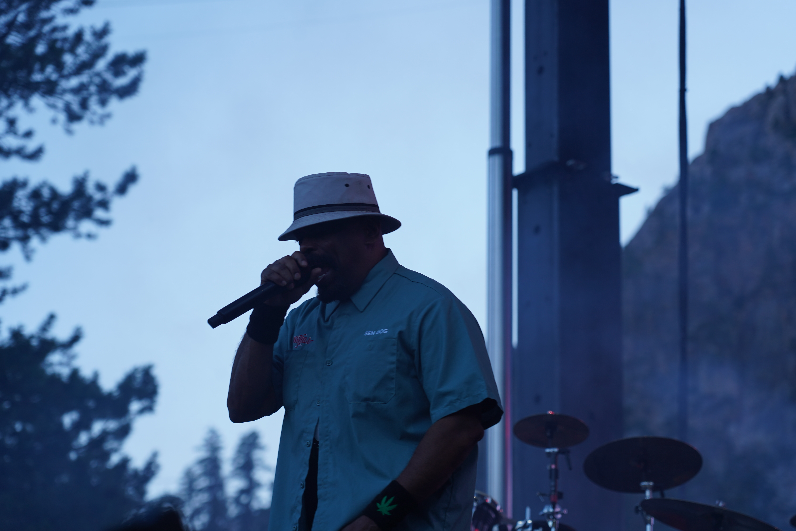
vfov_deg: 13.0
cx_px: 398
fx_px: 2321
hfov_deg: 19.5
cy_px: 266
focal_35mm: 105
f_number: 4.5
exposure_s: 1/160
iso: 100
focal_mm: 105
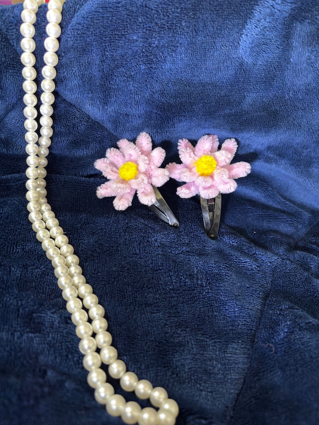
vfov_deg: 67.3
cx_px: 160
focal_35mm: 26
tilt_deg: -34.4
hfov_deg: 53.1
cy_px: 212
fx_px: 319
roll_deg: -10.5
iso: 500
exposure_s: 1/17
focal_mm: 5.96
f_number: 1.6
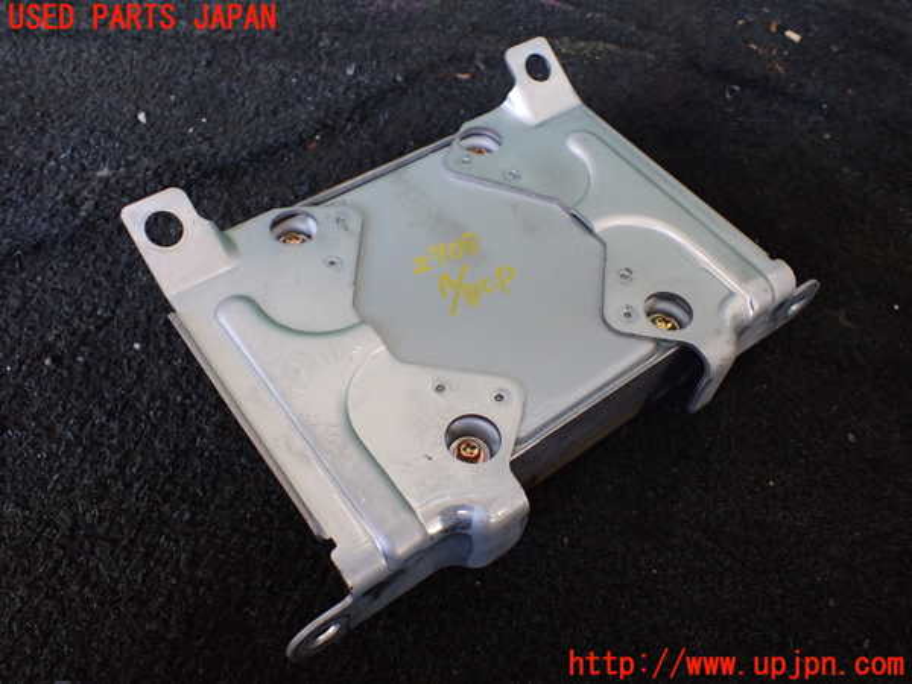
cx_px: 456
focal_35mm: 30
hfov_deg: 60.0
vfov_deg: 46.8
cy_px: 342
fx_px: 790
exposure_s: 1/125
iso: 400
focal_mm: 5.4
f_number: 2.3
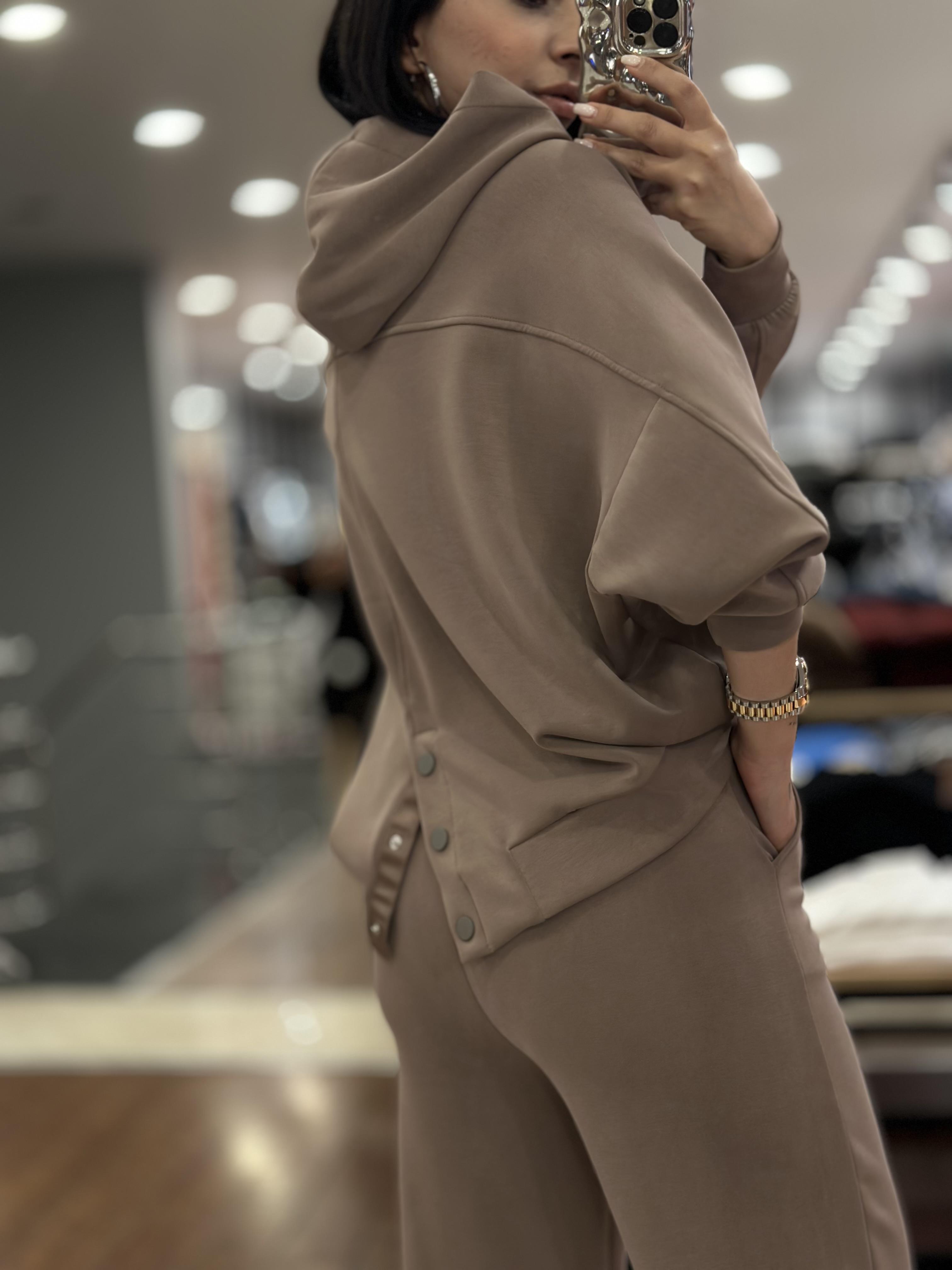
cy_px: 635
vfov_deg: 39.7
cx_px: 476
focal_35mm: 48
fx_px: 1760
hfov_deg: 30.3
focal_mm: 6.86
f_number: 1.78
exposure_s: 1/50
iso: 125
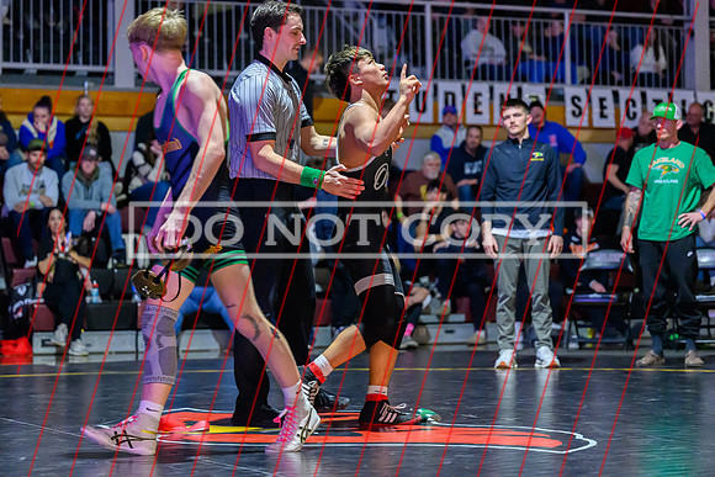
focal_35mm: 100
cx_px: 312
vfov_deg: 13.6
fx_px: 1994
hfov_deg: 20.3
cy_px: 189
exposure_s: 1/250
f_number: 2.8
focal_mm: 83
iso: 10000
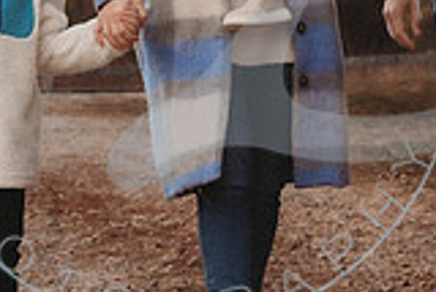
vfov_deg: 5.4
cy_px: -179
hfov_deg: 8.1
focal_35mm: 253
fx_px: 3067
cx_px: 313
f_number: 2.8
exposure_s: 1/250
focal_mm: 70
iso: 400
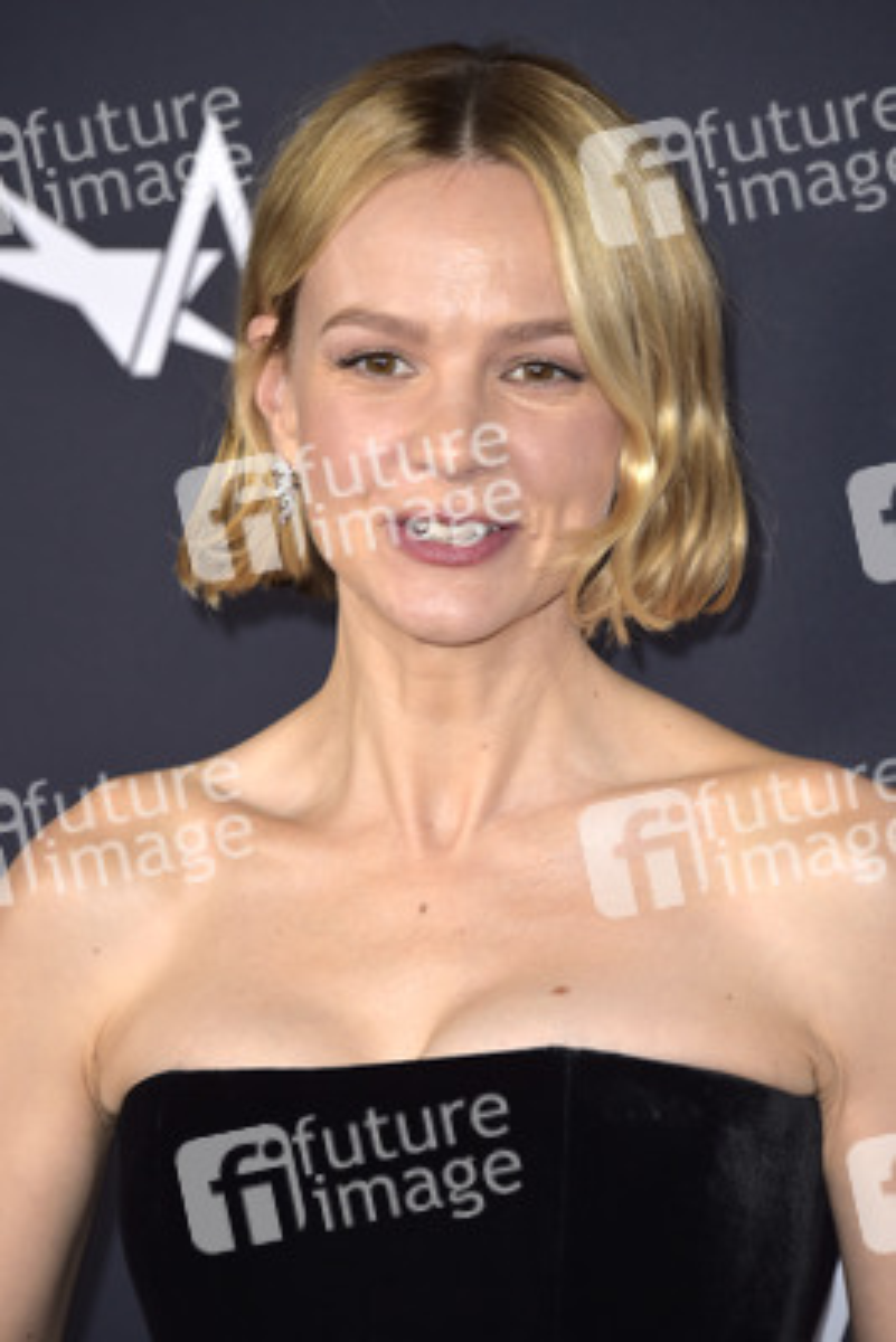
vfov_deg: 8.2
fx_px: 9325
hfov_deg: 5.5
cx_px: 448
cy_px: 671
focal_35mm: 250
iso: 500
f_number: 6.3
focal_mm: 250
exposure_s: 1/200
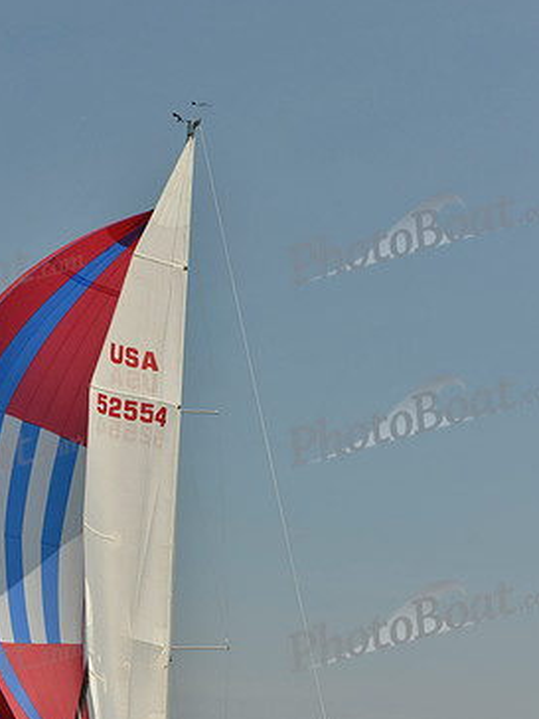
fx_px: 2388
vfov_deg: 17.0
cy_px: 547
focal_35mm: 115
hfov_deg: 12.9
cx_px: 187
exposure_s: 1/1250
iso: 200
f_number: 9
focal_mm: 75
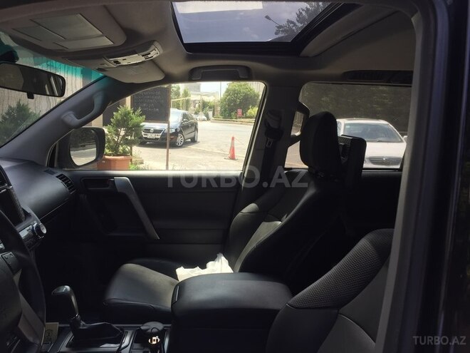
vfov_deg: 48.2
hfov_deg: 61.7
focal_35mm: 29
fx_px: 394
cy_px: 176
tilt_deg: -5.3
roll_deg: -4.2
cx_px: 235
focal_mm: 4.15
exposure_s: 1/391
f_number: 2.2
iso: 32
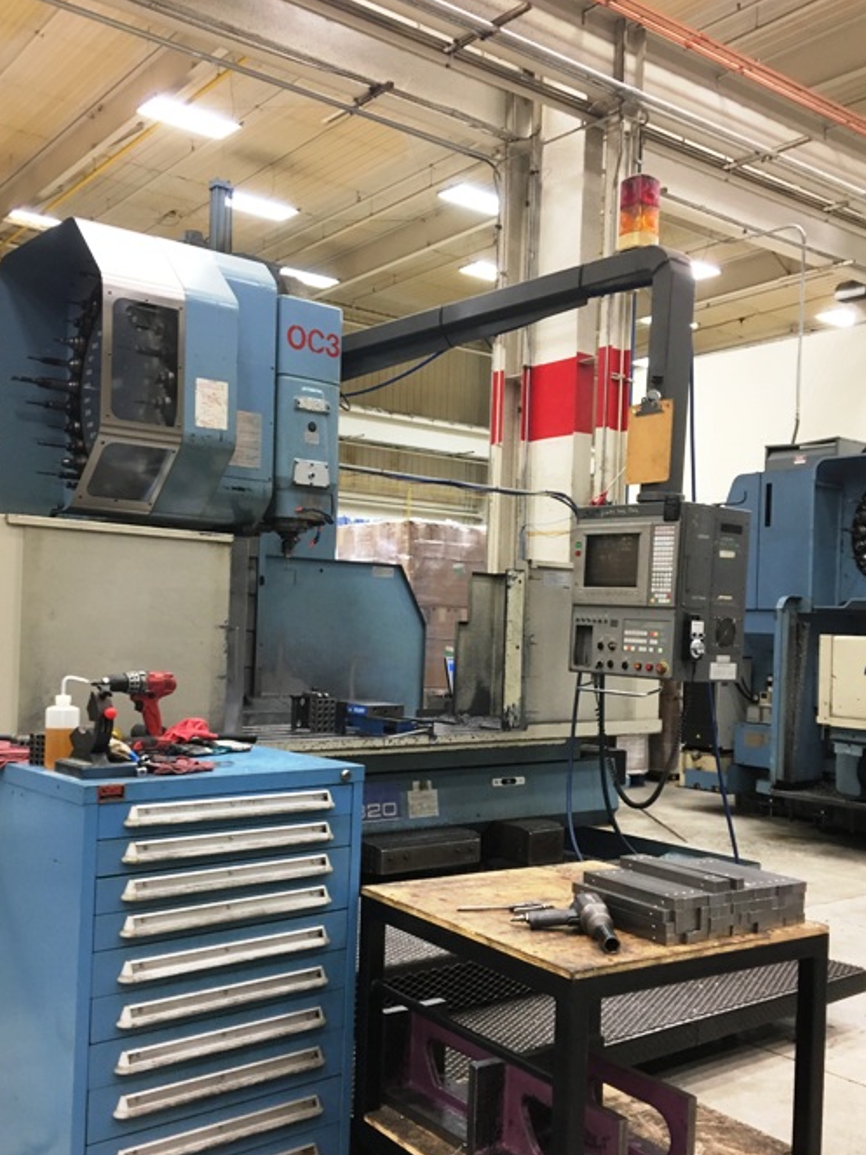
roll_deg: -1.1
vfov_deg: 52.5
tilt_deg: -1.0
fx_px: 1168
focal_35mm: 35
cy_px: 643
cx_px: 416
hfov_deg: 40.7
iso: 100
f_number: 2.2
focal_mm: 4.15
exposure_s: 1/30
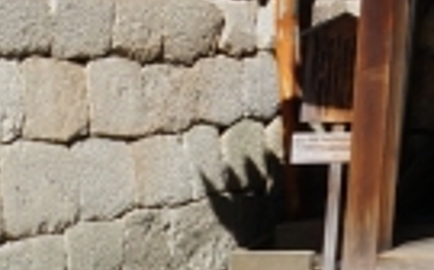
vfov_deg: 6.1
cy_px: -428
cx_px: 1424
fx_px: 2410
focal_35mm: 204
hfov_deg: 8.2
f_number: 13
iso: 200
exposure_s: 1/200
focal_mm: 18
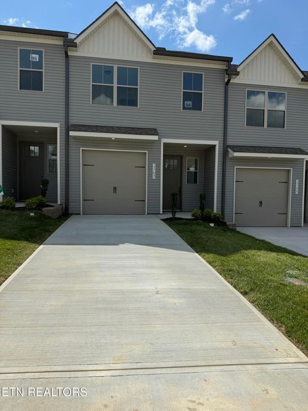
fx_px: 285
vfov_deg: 71.6
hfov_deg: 56.8
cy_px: 206
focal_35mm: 24
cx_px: 154
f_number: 1.78
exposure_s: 1/8130
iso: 80
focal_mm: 6.76
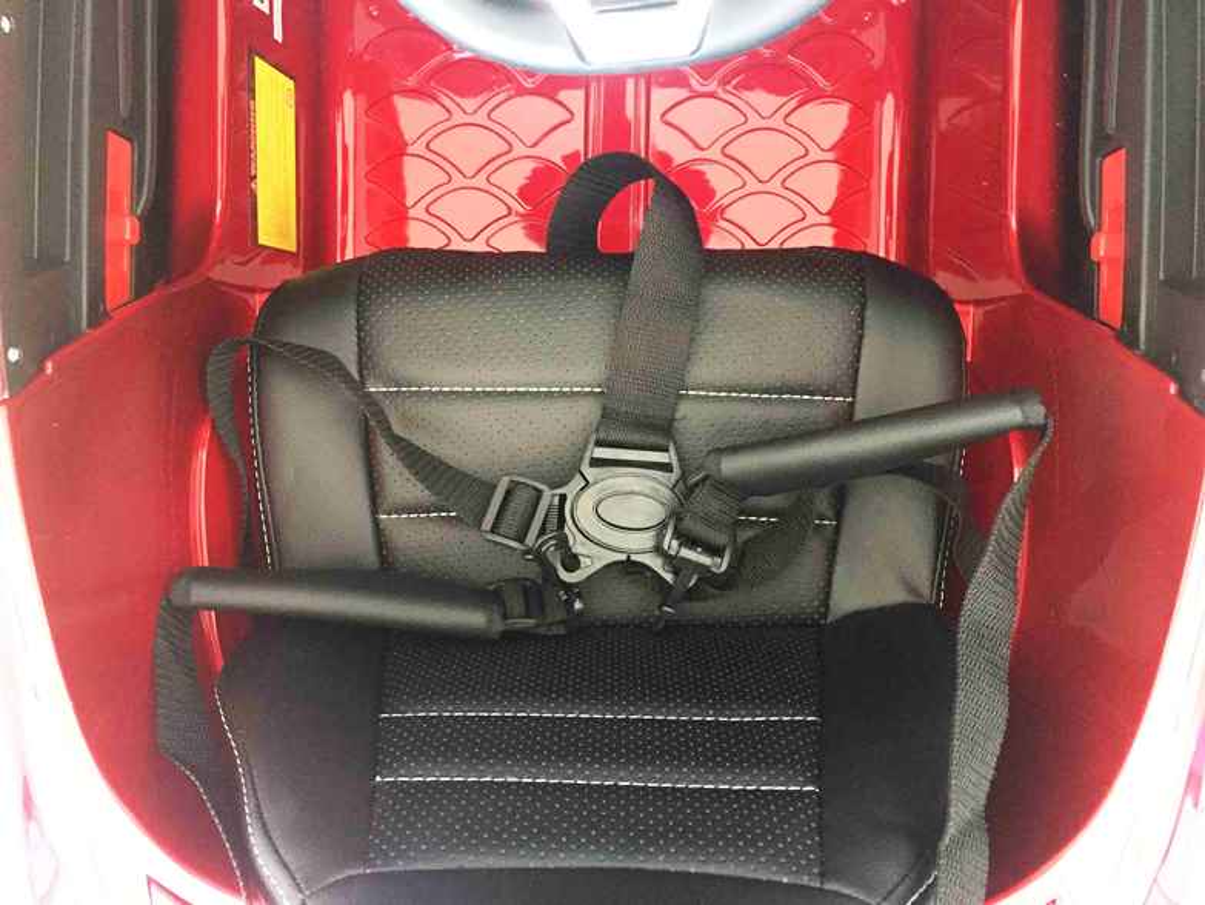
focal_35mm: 29
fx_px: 1010
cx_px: 602
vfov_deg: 48.3
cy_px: 452
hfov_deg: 61.6
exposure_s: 1/25
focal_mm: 4.15
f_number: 2.2
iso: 320
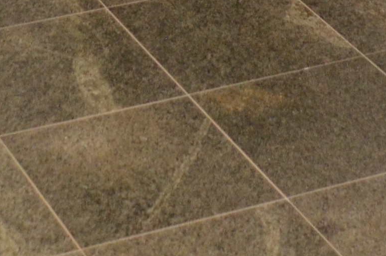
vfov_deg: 7.1
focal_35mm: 173
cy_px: -495
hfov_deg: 11.9
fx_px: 1851
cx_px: 86
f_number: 3.5
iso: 800
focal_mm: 18
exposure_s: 1/60
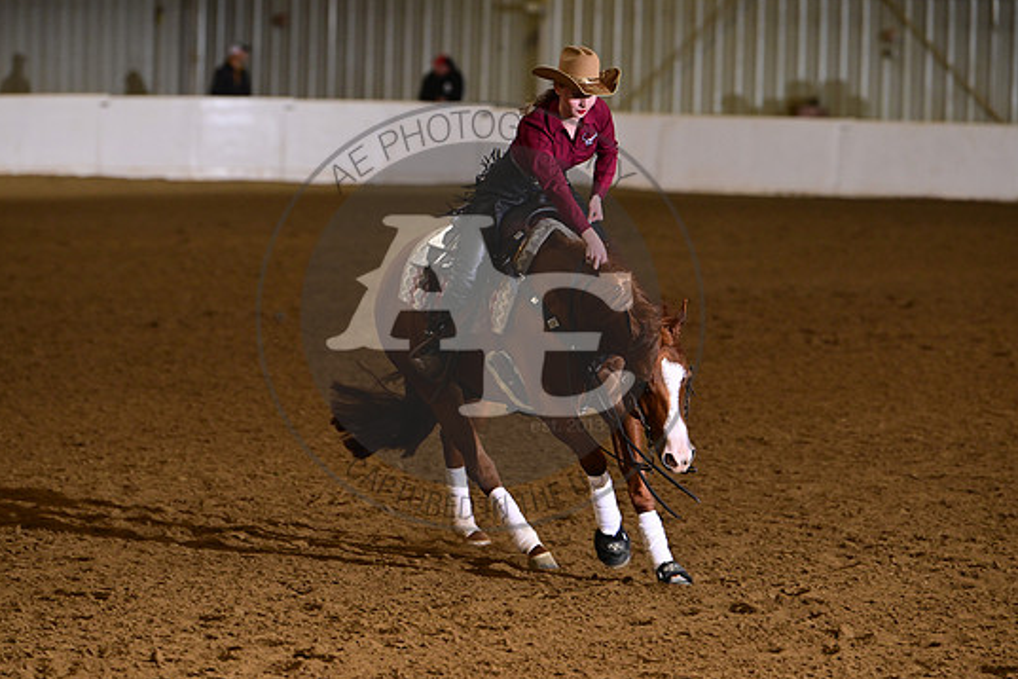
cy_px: 316
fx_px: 6108
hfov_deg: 9.5
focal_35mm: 216
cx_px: 480
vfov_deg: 6.4
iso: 2000
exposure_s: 1/200
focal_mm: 200
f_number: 4.5
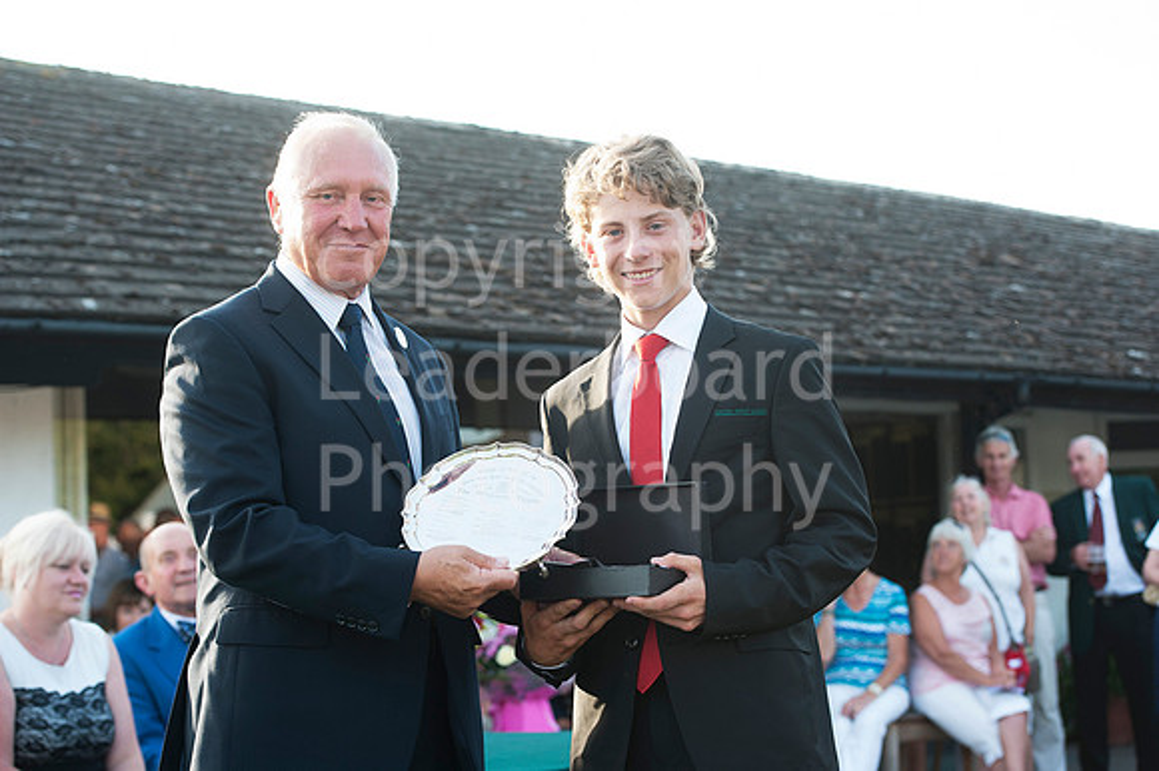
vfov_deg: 19.4
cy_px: 386
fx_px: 2252
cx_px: 580
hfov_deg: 28.9
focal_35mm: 70
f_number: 5
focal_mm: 70
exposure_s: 1/250
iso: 400
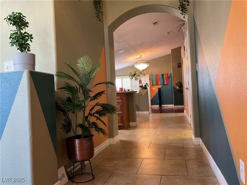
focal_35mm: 29
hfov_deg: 61.7
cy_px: 92
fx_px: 207
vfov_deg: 48.2
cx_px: 124
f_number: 1.8
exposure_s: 1/40
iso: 200
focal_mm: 3
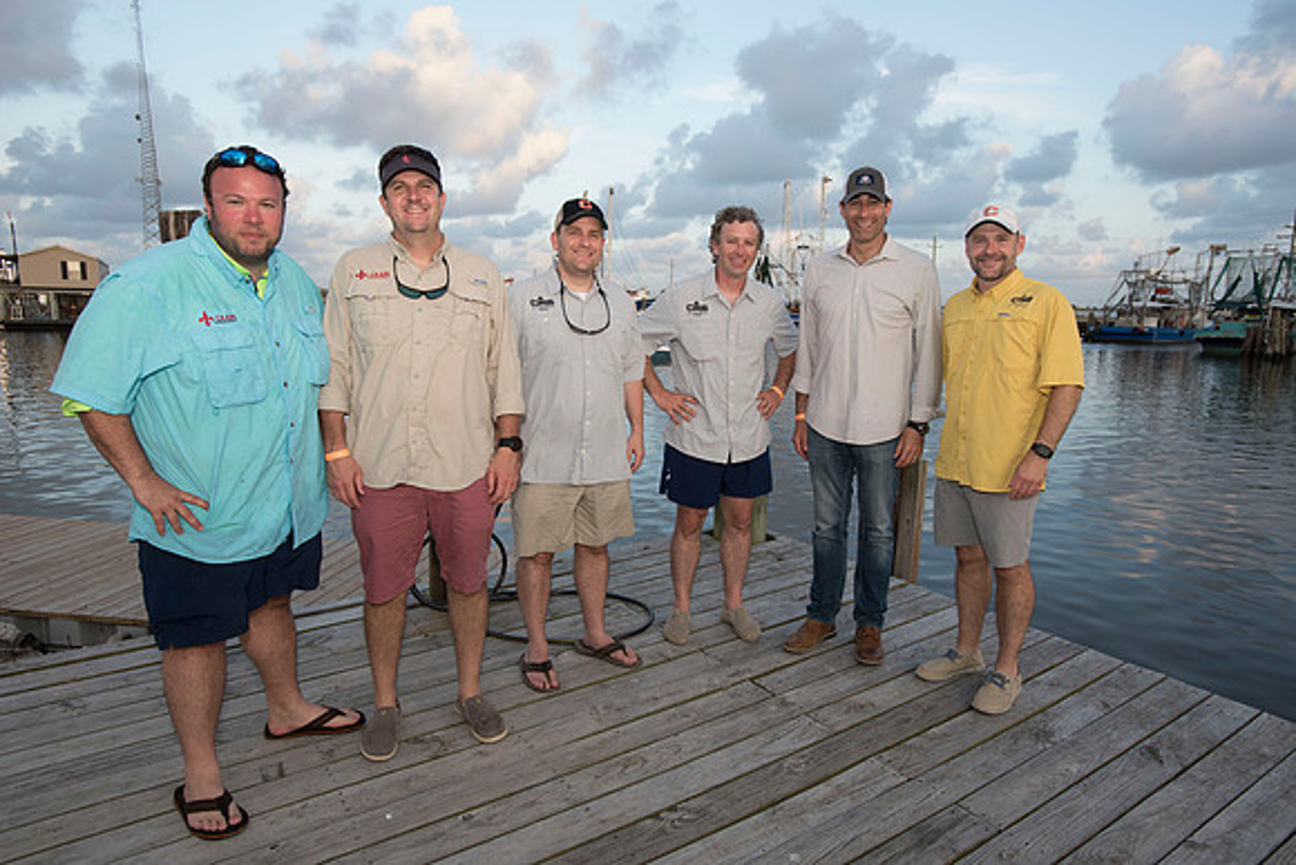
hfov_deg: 78.6
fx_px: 792
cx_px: 648
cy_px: 432
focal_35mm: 22
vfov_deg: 57.3
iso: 250
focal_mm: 22
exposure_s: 1/200
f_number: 5.6
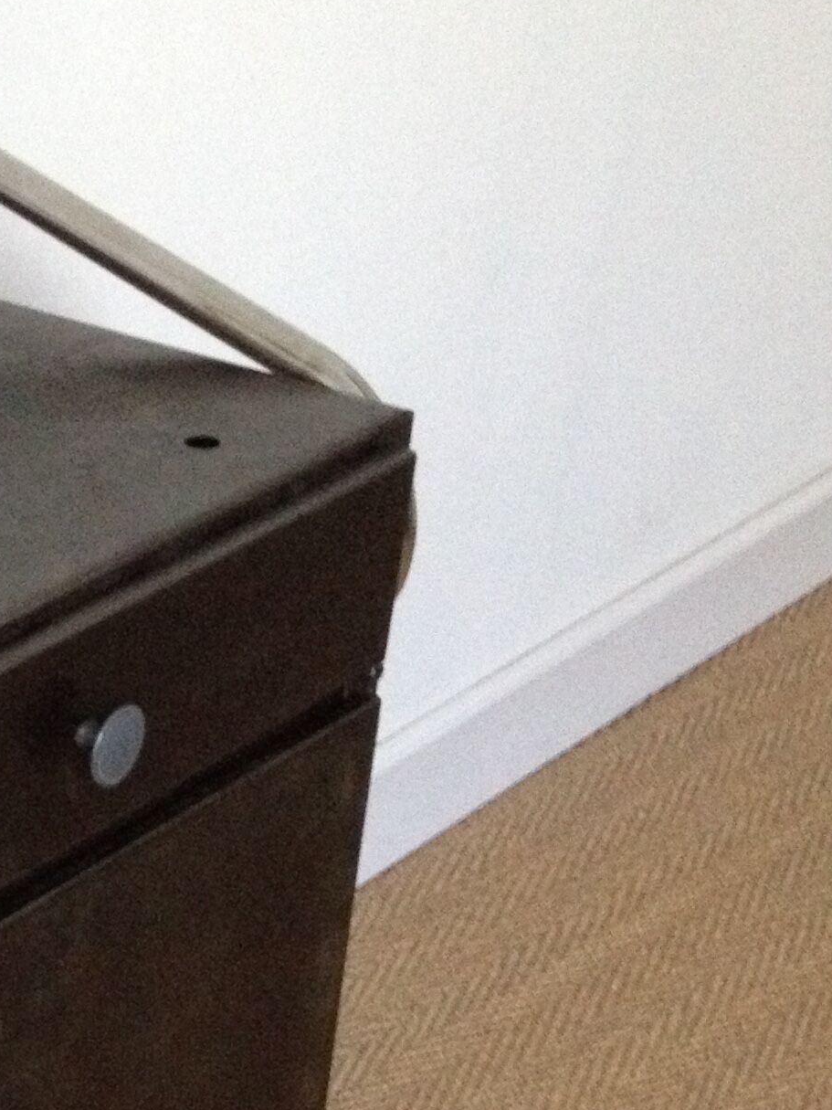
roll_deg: -1.0
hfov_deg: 14.9
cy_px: 1084
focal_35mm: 94
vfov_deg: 20.3
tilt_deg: -34.6
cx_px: -281
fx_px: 3013
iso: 320
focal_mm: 4.28
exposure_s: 1/15
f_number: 2.4
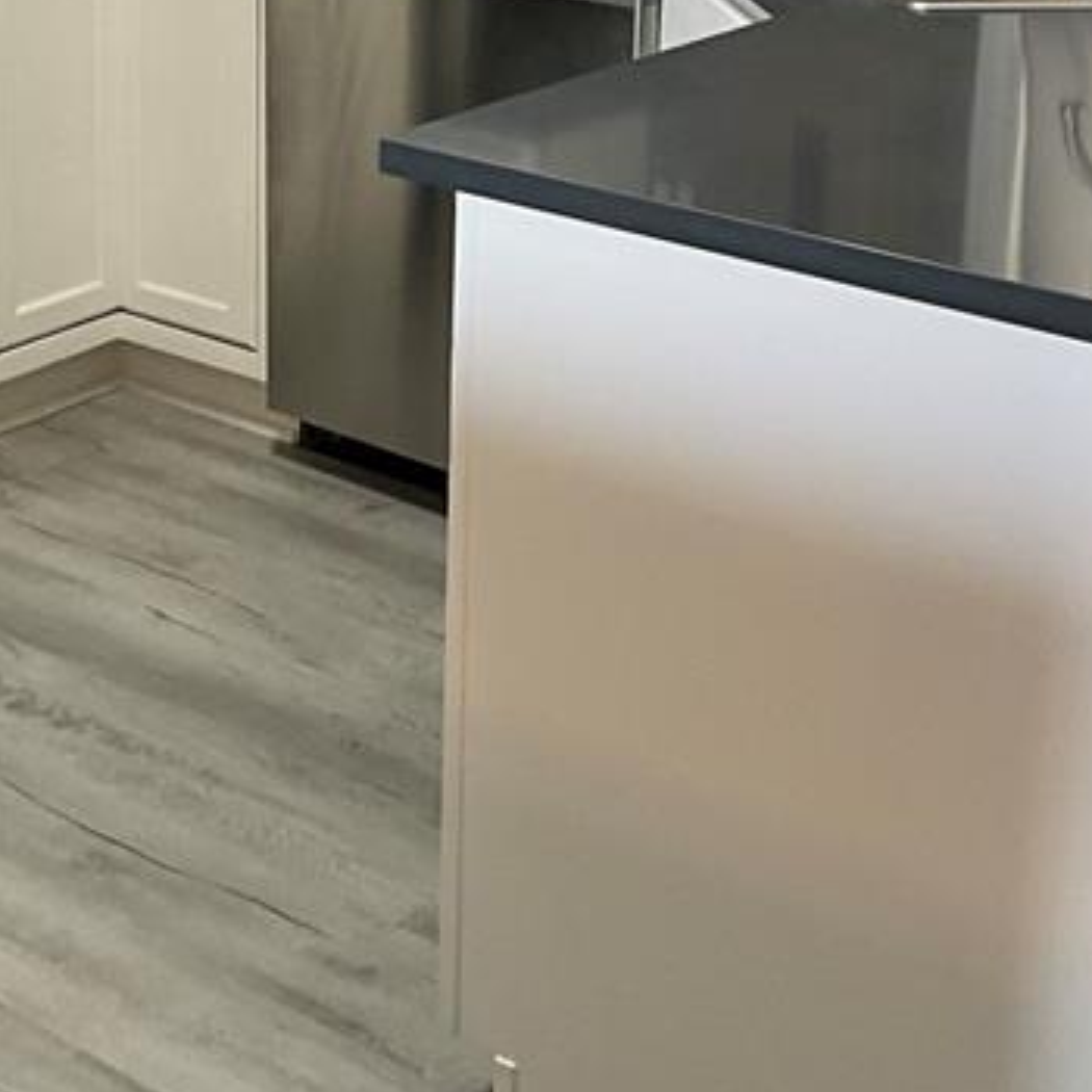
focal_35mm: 75
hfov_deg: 22.7
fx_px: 2677
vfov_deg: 22.4
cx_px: 190
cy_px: 55
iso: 125
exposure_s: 1/60
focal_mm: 3
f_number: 1.8
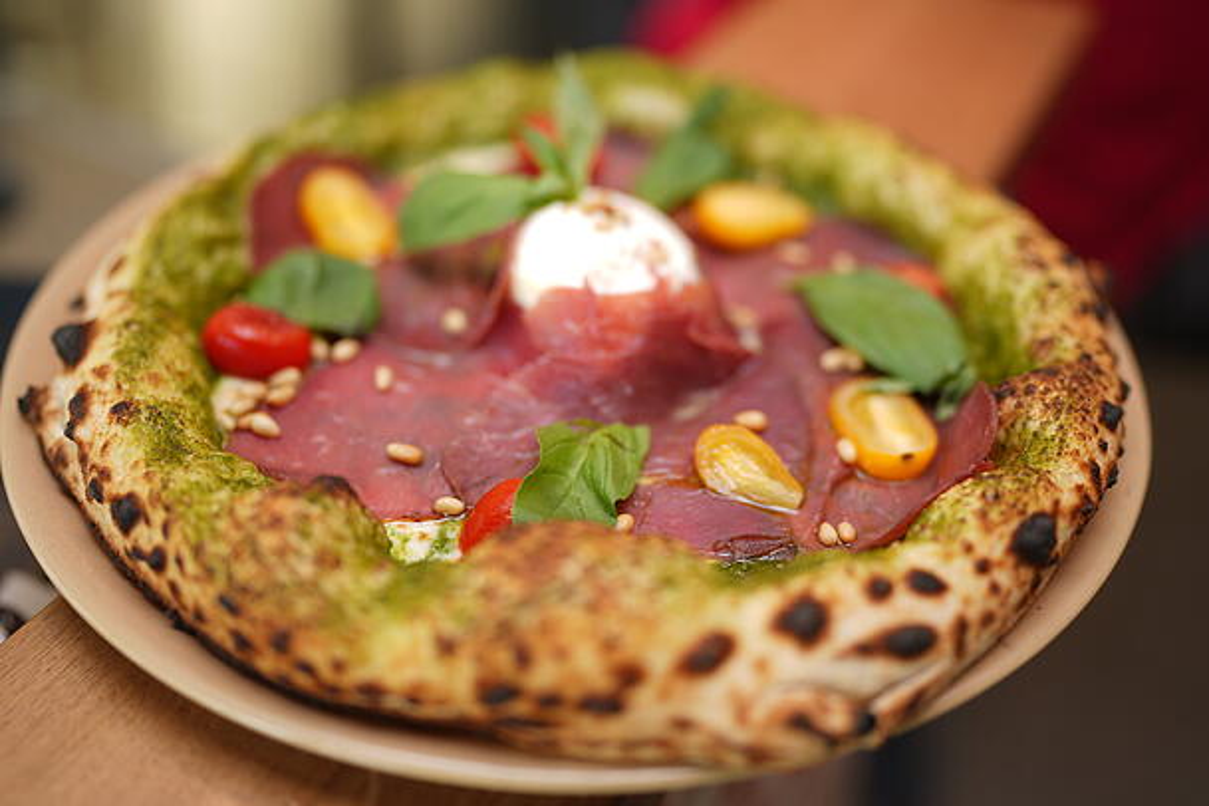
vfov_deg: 37.9
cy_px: 403
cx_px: 604
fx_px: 1175
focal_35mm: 35
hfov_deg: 54.4
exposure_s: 1/60
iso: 50
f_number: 1.4
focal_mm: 35
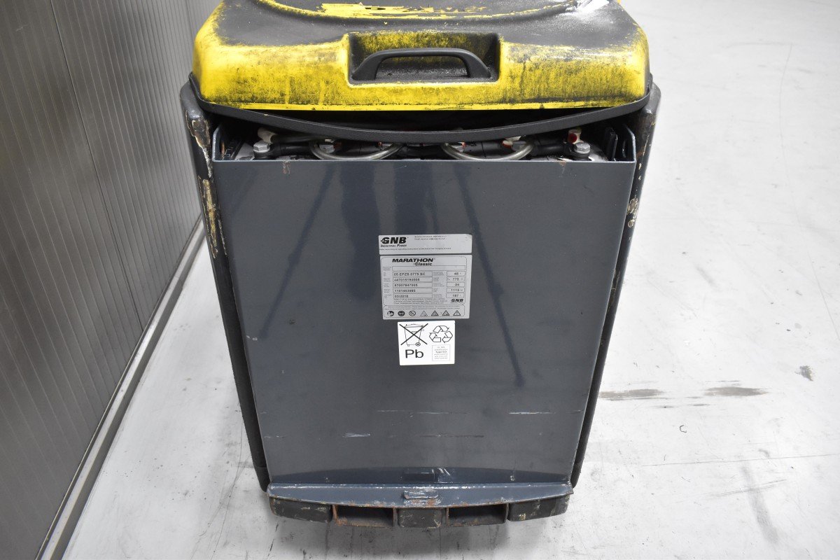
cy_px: 280
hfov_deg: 67.4
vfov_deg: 47.9
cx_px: 420
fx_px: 630
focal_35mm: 27
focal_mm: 18
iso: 1600
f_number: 4.5
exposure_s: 1/40
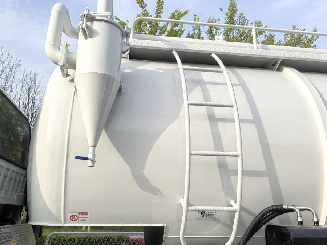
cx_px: 157
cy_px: 113
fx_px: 283
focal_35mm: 30
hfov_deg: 59.9
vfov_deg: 46.8
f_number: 2
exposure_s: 1/1754
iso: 50
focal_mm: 5.75
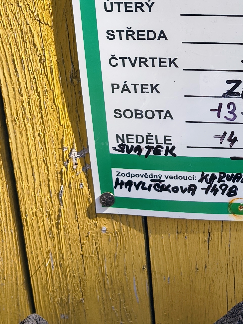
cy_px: 47
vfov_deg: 26.0
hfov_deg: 19.5
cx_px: 254
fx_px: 683
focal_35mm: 73
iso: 101
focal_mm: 5.56
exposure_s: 1/788
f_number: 1.8
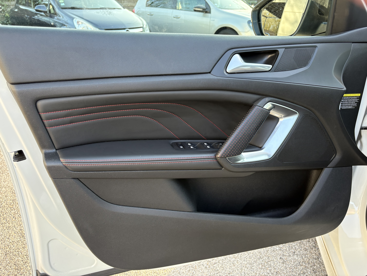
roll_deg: -1.0
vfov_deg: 53.1
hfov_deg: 67.3
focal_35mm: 26
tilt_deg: -24.5
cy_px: 138
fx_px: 276
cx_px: 184
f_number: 1.6
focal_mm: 5.96
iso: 125
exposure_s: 1/140
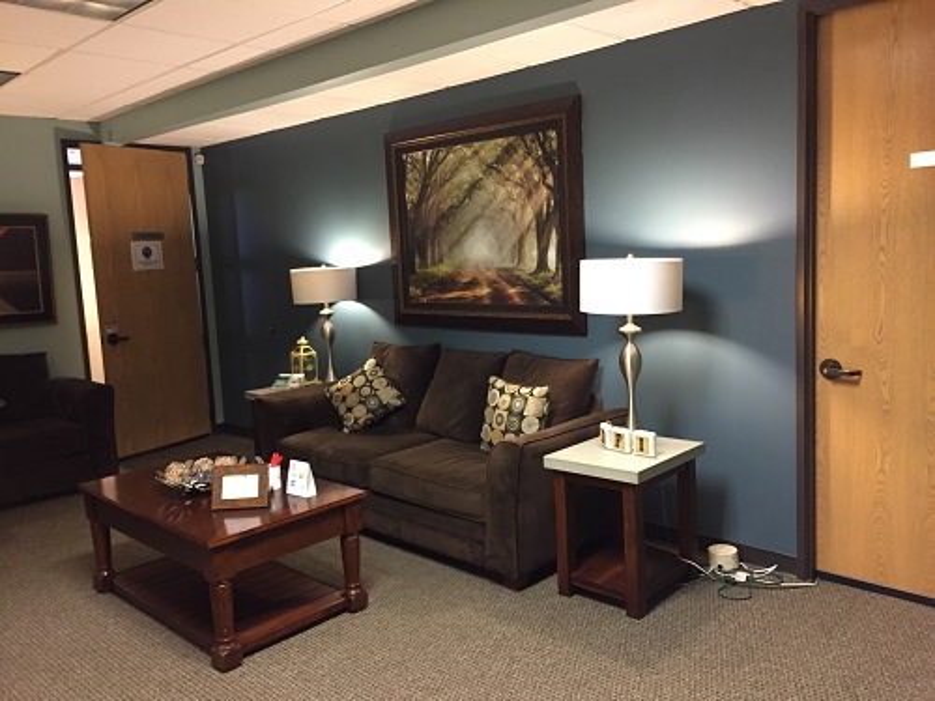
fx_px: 783
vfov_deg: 48.2
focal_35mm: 29
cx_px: 468
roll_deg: +1.9
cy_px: 350
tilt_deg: -5.8
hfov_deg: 61.7
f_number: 2.2
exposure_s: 1/20
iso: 250
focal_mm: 4.15
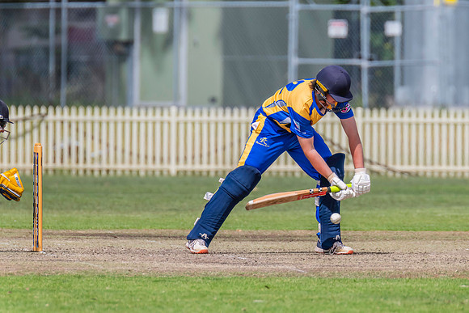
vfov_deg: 2.0
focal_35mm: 701
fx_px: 9133
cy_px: 135
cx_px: 272
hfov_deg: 2.9
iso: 800
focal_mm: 600
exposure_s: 1/2500
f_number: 7.1
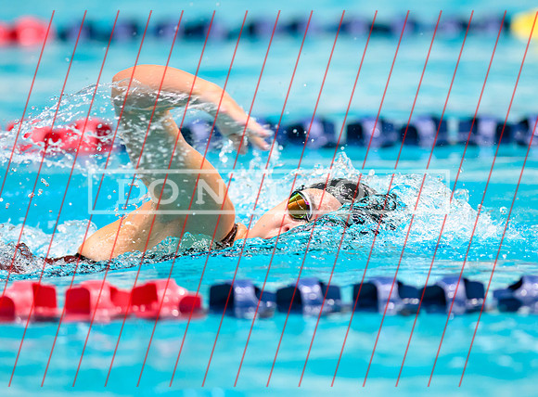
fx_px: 7145
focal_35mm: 462
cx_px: 312
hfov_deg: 4.3
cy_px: 227
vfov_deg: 3.2
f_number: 2.8
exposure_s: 1/800
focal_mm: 300
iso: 2500
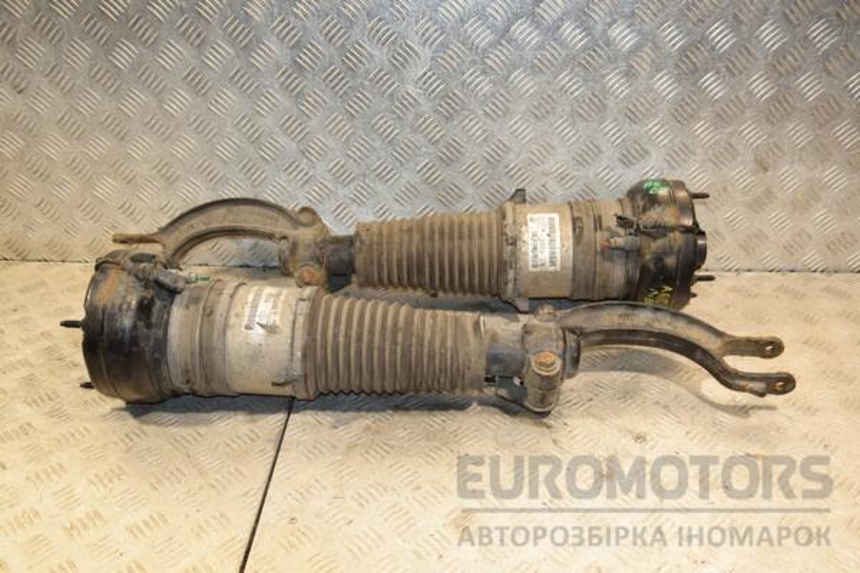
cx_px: 430
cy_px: 286
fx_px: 860
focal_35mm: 36
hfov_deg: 53.1
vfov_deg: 36.9
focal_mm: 24
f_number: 5
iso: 800
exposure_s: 1/200
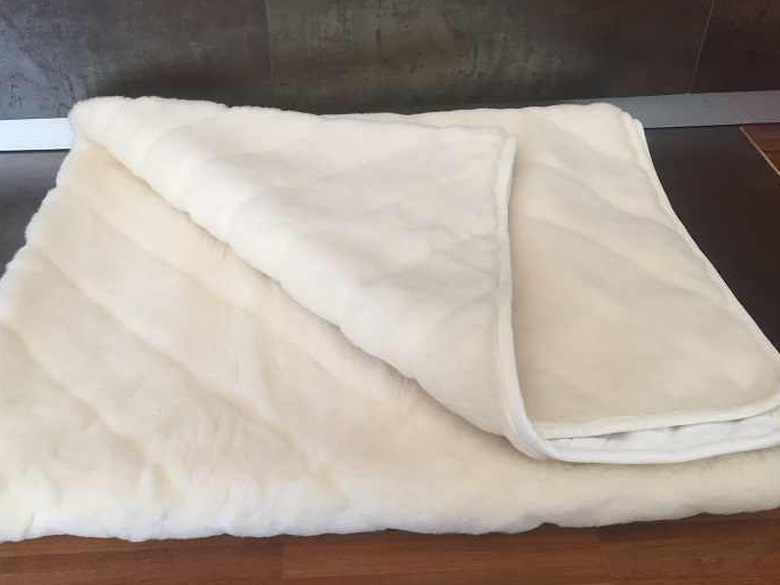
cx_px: 363
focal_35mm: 34
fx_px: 766
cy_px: 338
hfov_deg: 53.9
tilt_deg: -41.4
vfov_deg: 41.7
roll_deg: +1.0
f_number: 2.2
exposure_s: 1/33
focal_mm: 4.15
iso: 50
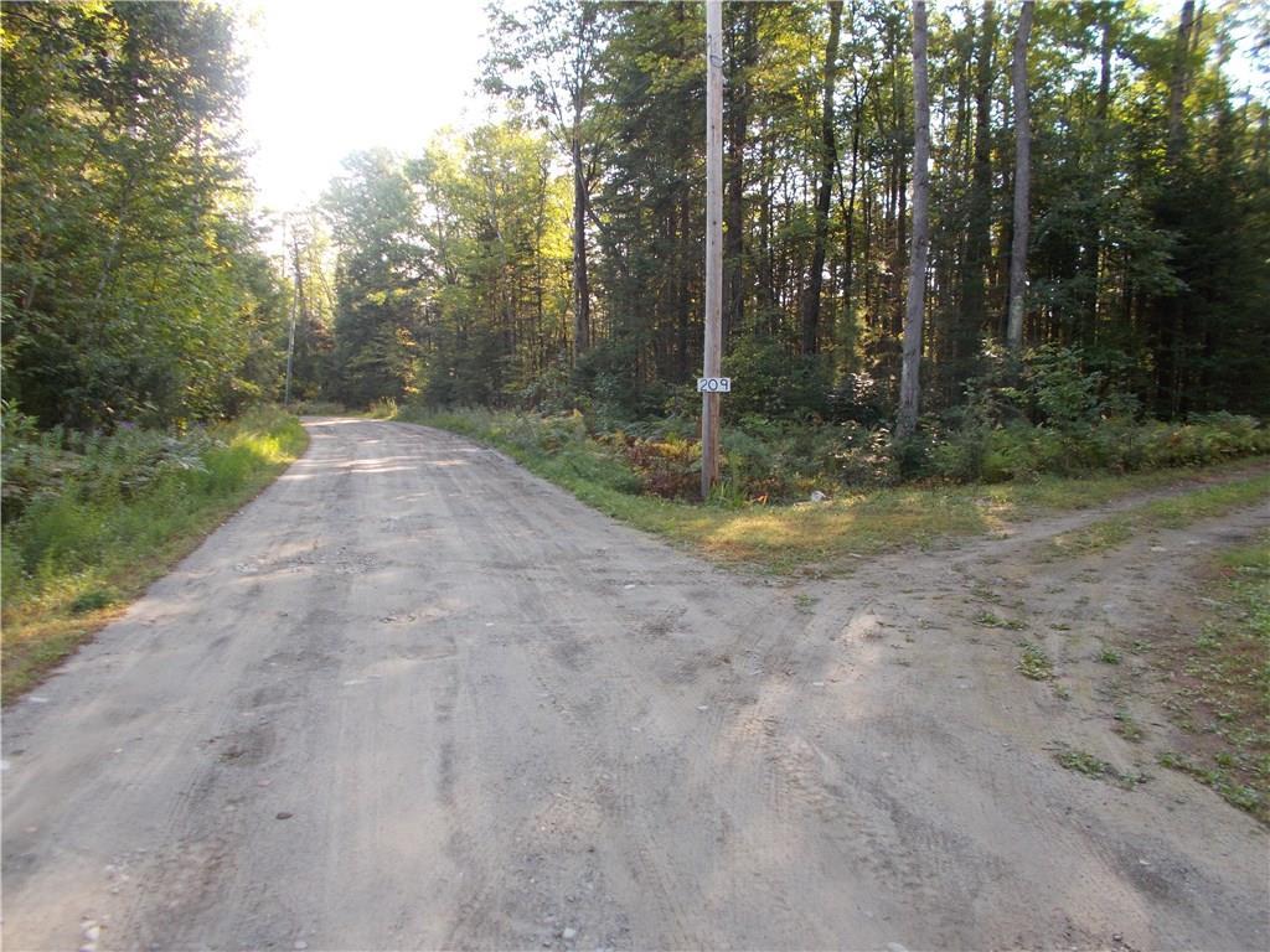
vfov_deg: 53.1
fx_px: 954
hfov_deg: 67.3
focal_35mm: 26
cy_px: 476
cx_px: 635
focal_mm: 4.6
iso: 80
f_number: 3.2
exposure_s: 1/60
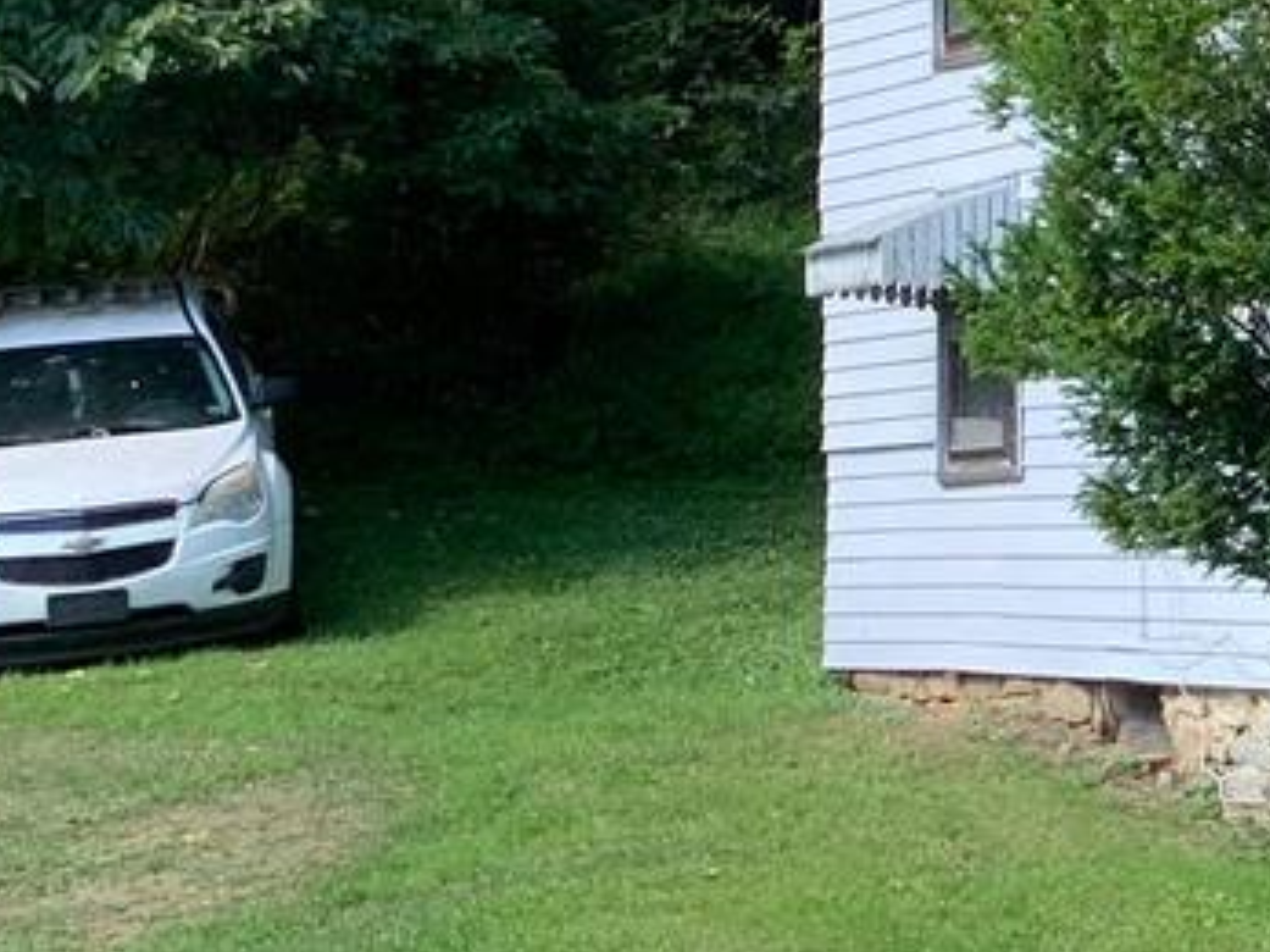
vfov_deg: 13.6
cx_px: 2408
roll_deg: +1.6
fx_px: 3961
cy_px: 124
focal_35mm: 108
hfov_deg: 15.3
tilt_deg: +3.6
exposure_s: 1/287
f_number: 1.8
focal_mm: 4.25
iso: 25
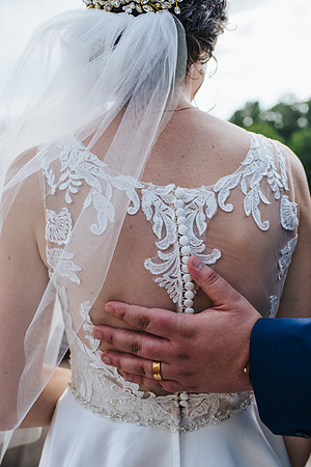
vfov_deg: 54.4
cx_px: 156
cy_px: 234
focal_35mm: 35
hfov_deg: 37.9
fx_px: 454
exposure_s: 1/800
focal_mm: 35
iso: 140
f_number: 3.2
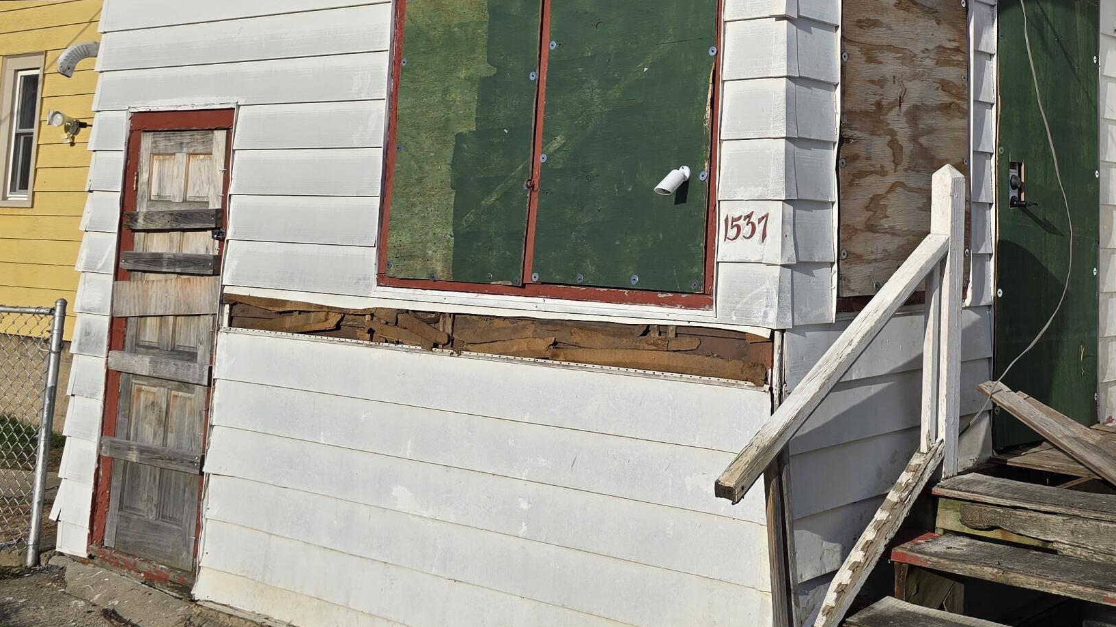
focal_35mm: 46
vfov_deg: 25.5
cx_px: 780
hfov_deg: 43.7
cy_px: 113
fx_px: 1361
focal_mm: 6.3
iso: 12
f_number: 1.7
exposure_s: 1/1546
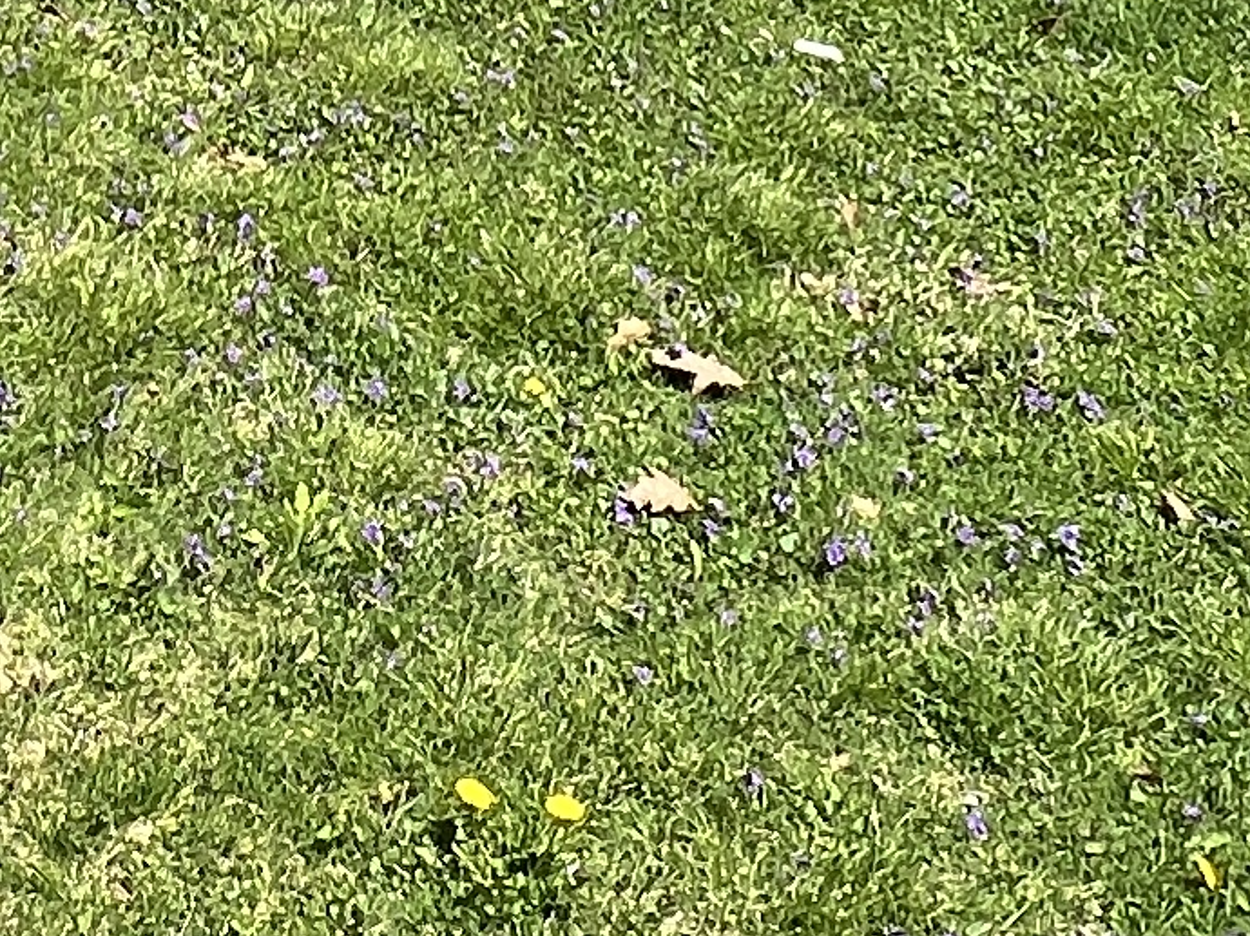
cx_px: 221
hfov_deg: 25.2
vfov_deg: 15.7
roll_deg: -0.5
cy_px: -880
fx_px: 2743
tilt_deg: +0.5
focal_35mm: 76
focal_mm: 1.57
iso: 32
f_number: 1.8
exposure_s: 1/847
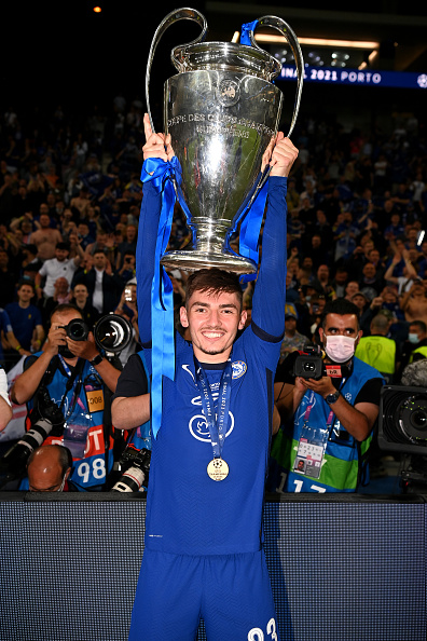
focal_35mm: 42
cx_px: 214
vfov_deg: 46.4
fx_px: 747
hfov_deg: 31.9
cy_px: 320
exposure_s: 1/500
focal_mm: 42
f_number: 5.6
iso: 1000
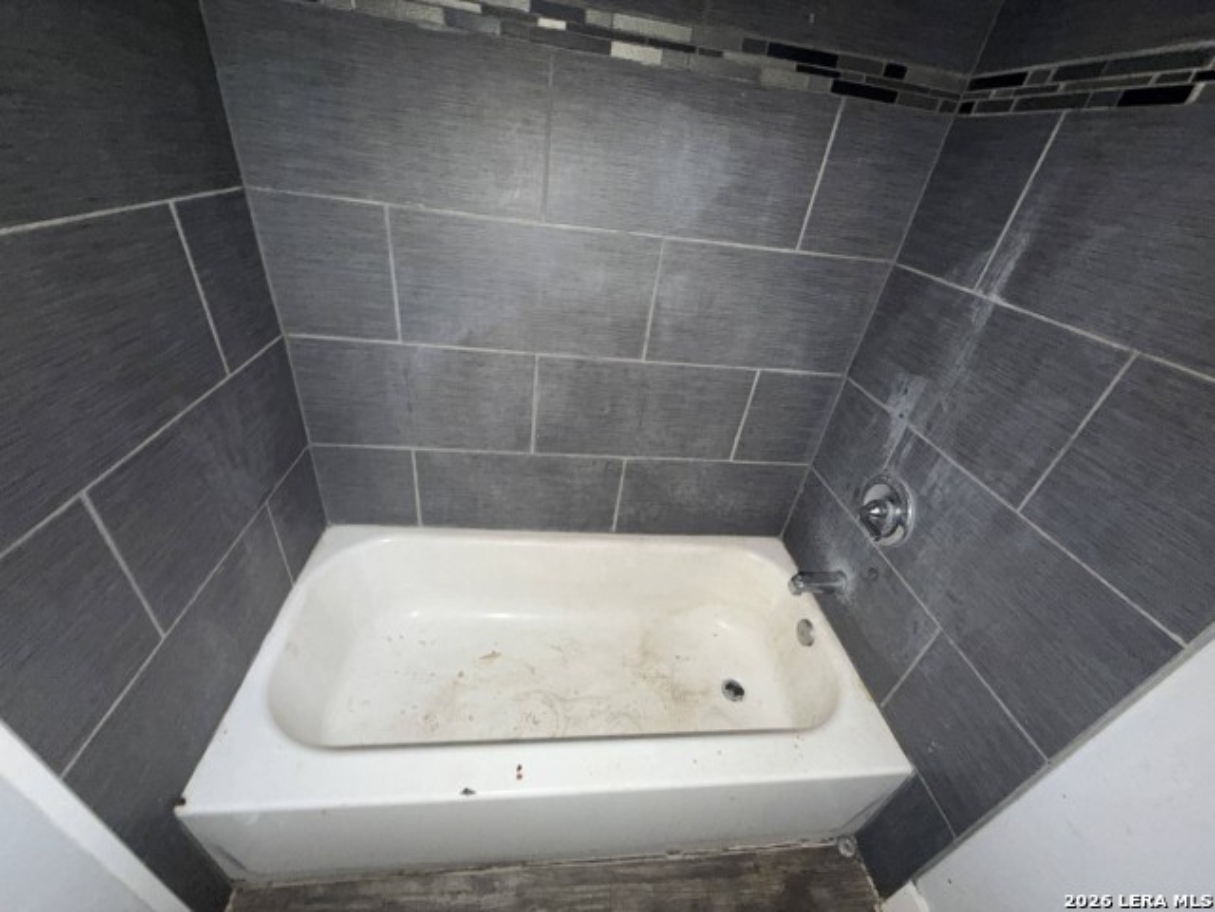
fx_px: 491
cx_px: 608
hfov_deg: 102.1
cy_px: 456
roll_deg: -6.7
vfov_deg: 85.7
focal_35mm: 14
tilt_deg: -33.9
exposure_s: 1/20
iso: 250
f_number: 2.2
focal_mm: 2.22
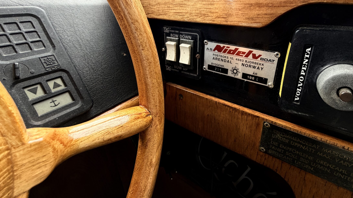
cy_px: 68
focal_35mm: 18
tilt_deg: -22.8
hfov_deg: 91.7
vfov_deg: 59.7
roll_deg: -0.6
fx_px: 168
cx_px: 208
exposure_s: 1/121
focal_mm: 2.22
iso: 200
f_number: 2.2
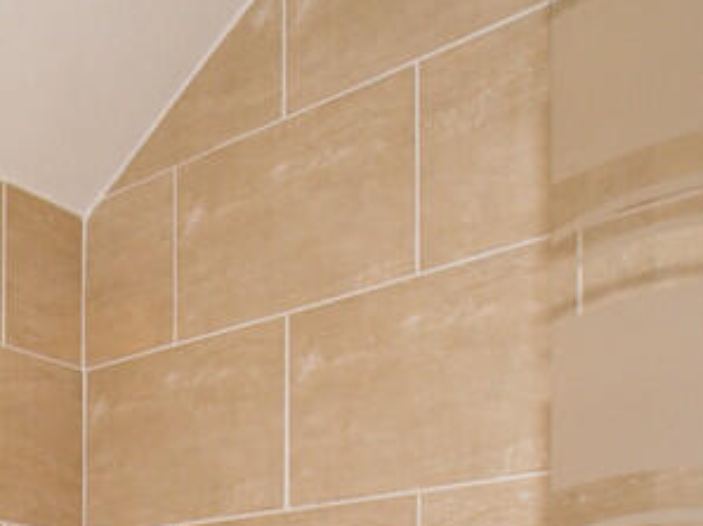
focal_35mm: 55
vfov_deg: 23.7
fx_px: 1109
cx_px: -208
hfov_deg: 28.8
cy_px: 672
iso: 400
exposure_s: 1/60
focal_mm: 11
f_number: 5.6
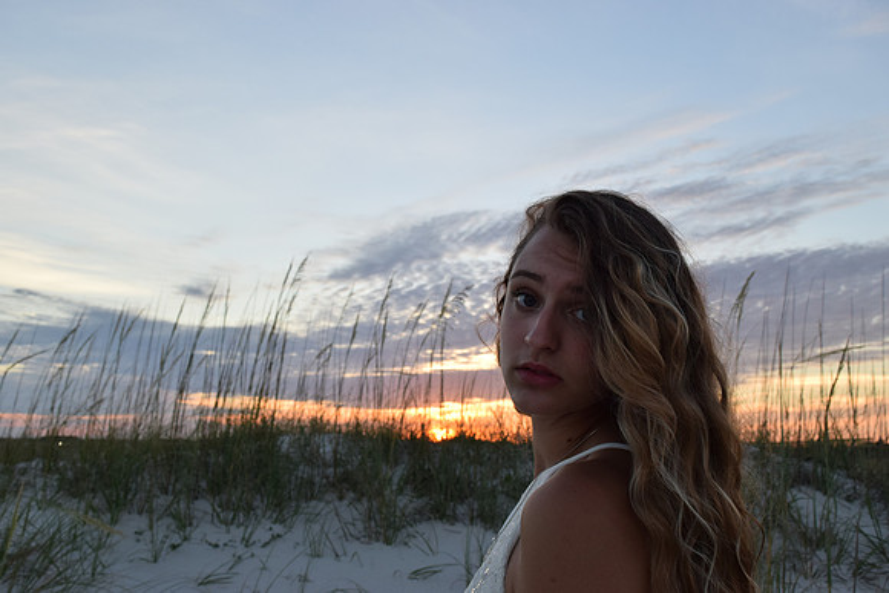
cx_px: 444
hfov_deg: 57.2
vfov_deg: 40.0
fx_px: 815
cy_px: 296
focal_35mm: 33
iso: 400
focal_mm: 22
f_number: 7.1
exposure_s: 1/200
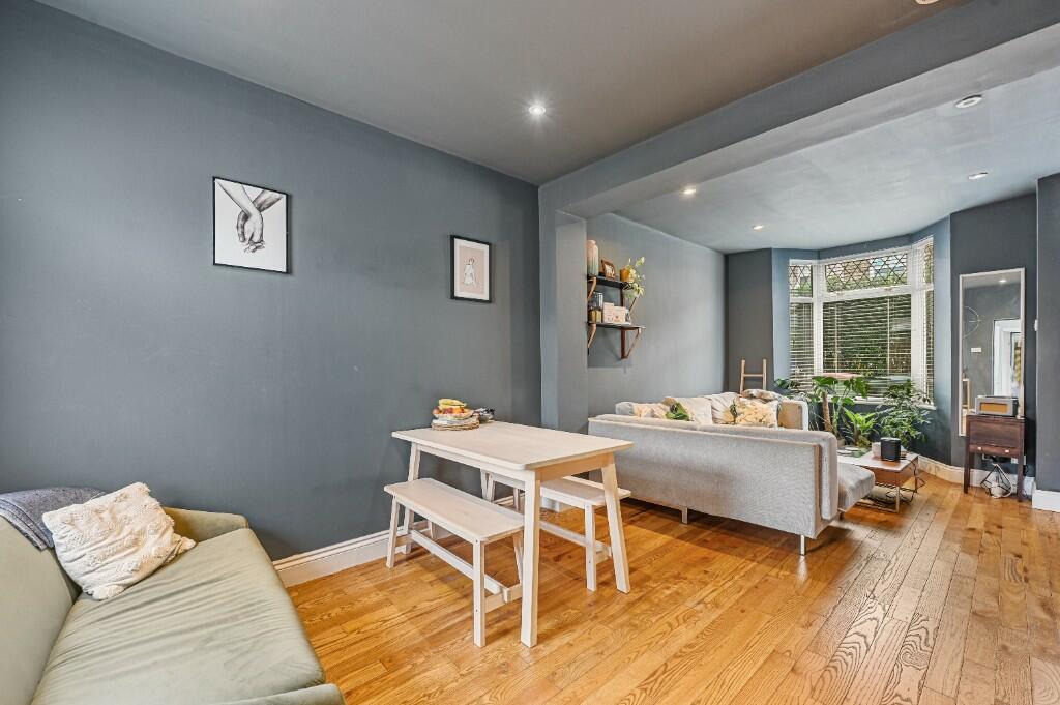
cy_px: 352
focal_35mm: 14
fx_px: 412
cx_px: 530
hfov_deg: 104.3
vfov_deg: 81.1
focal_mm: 14
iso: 400
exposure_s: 1.3
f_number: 8
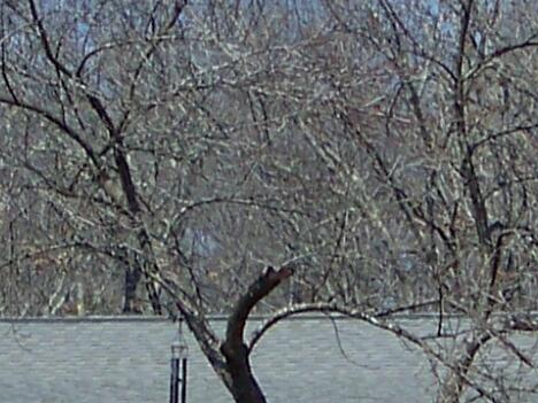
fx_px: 6978
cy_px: 171
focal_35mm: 449
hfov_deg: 4.4
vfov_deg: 3.3
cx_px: 584
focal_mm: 11.7
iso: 64
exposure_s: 1/1000
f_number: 3.2
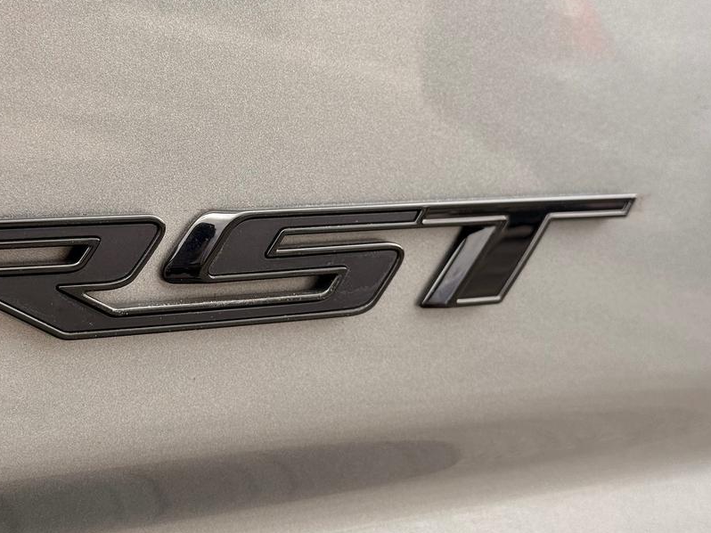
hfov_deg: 25.2
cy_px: 179
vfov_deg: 19.1
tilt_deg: -1.9
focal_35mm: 77
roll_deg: -0.5
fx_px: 1581
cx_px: 245
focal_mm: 6.76
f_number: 1.78
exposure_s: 1/669
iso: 80
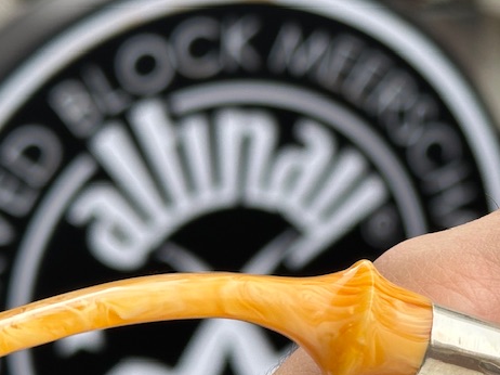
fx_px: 1920
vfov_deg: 11.1
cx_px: 494
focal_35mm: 133
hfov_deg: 14.6
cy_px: 224
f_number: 1.78
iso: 64
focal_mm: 6.86
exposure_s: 1/224
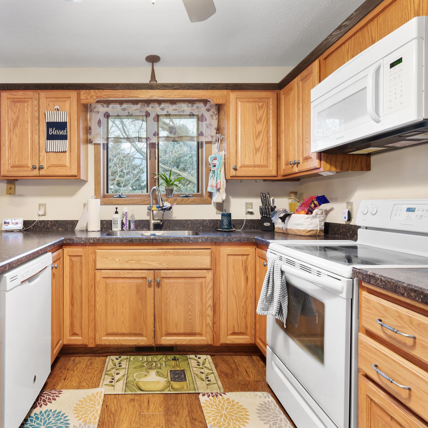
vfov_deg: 72.1
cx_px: 147
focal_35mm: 21
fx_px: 294
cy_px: 216
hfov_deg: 70.3
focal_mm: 16
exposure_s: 1/2.5
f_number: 7.1
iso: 400
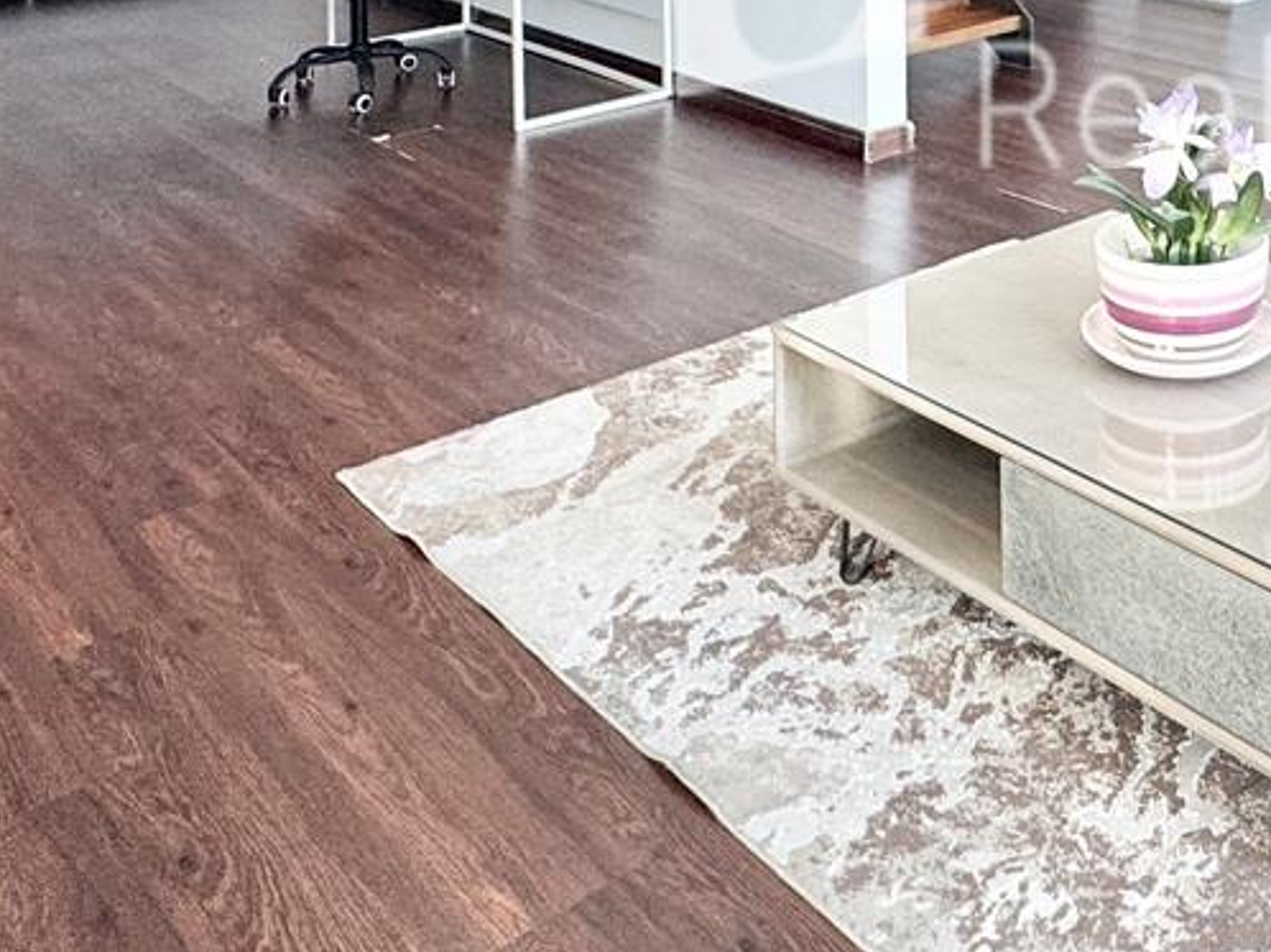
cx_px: 1118
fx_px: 1651
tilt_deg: -0.8
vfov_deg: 26.5
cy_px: -329
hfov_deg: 39.4
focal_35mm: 45
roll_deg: +0.9
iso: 100
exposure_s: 1/99
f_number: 2.2
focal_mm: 2.22
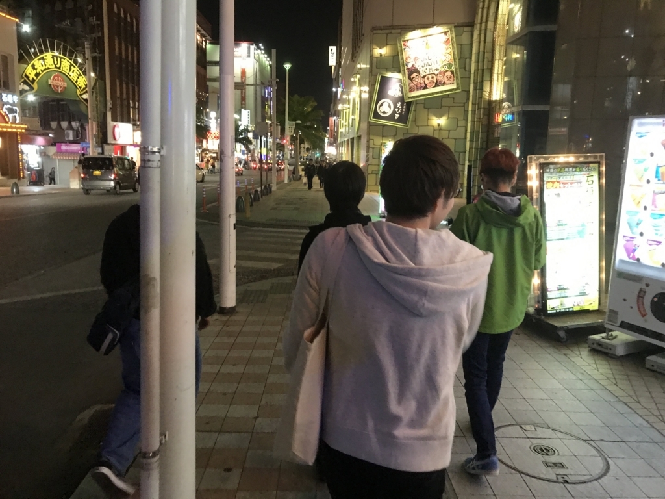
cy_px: 250
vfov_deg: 49.7
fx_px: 538
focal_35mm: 28
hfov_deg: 63.4
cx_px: 332
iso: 100
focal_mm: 3.99
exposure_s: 1/15
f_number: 1.8
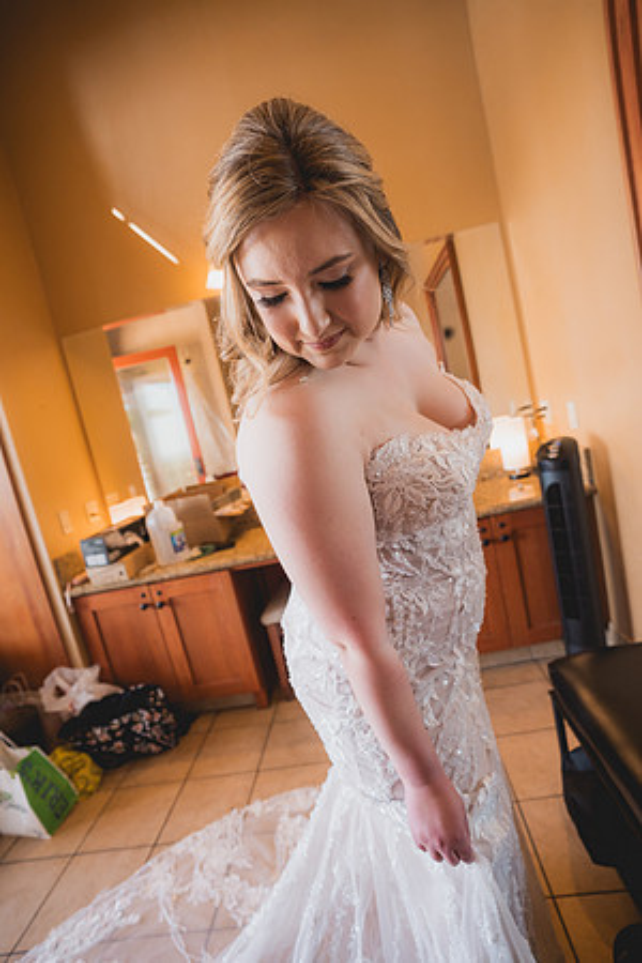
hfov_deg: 67.4
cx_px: 321
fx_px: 481
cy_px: 482
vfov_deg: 90.0
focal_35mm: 18
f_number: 2.8
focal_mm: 18
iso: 1250
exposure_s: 1/320
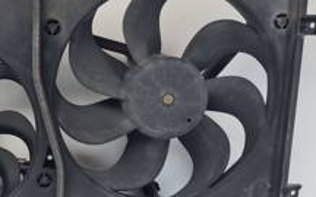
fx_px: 439
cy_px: 114
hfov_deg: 37.9
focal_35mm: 51
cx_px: 57
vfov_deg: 25.3
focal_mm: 5.4
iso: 50
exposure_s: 1/128
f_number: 1.8
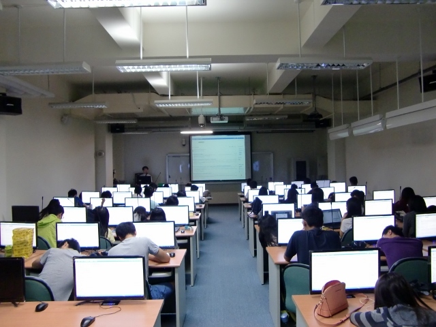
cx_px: 218
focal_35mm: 28
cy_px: 164
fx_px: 353
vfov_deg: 49.7
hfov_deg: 63.4
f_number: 2.6
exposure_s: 1/60
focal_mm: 4.9
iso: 400
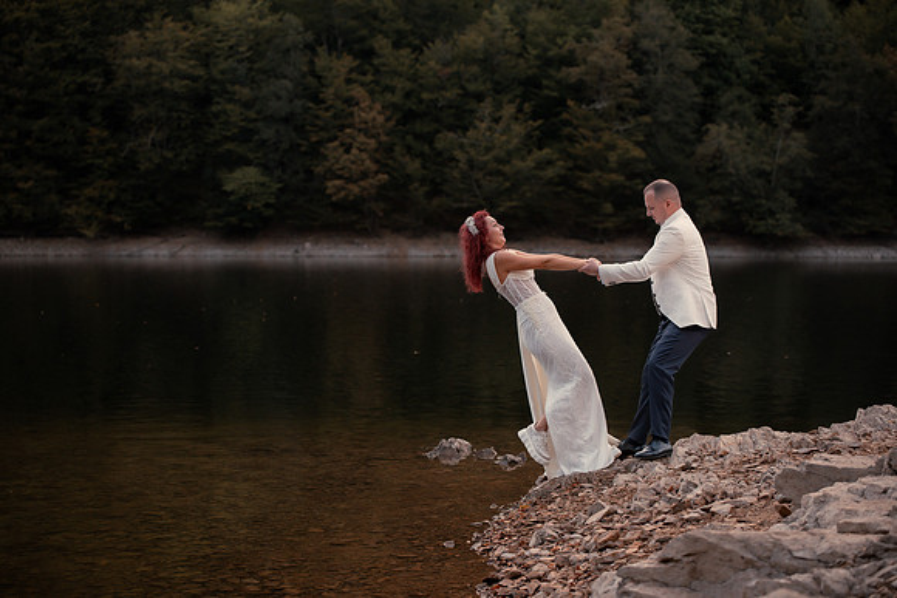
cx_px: 448
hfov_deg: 28.4
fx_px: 1772
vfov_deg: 19.2
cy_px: 299
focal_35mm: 71
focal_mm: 70
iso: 640
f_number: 3.2
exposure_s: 1/1000
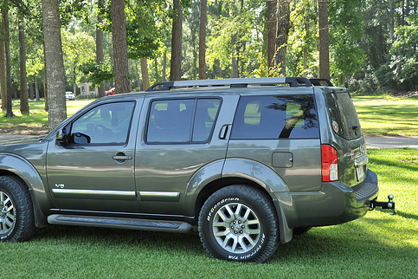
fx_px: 697
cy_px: 139
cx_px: 179
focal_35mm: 60
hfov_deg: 33.3
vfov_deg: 22.6
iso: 200
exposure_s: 1/160
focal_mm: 50
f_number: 5.6
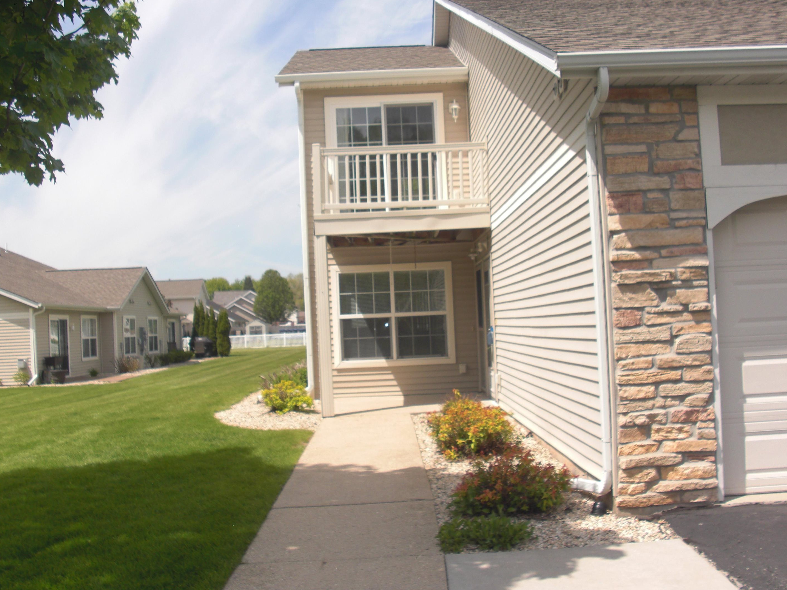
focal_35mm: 39
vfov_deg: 36.8
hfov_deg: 47.9
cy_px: 287
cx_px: 401
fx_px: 887
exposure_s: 1/160
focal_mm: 6.3
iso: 50
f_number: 7.9
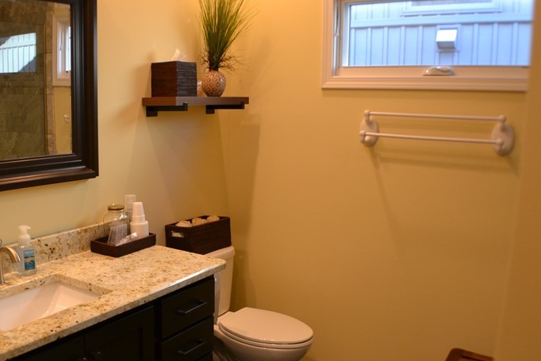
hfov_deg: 44.8
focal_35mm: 43
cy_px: 205
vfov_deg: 31.2
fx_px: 646
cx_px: 182
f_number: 3.5
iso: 640
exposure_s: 1/60
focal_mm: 18
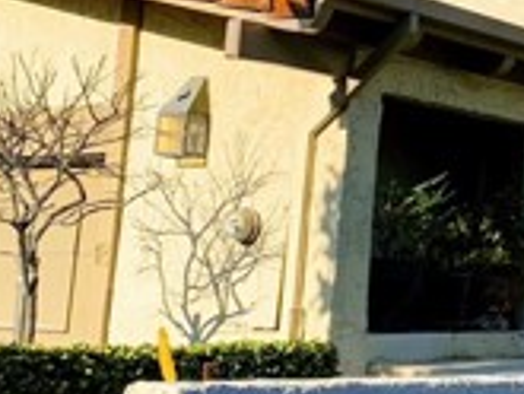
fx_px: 1530
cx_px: 664
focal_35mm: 101
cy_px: -3
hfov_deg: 18.2
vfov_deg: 14.4
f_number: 1.8
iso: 25
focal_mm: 4.25
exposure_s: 1/2033
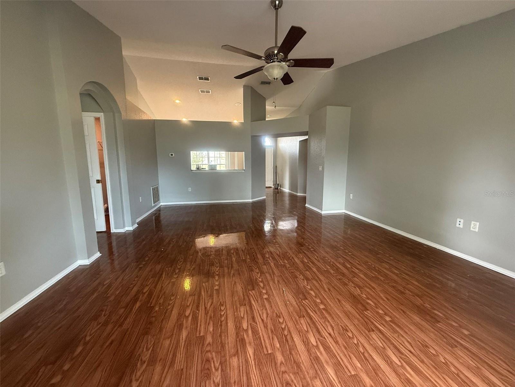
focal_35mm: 14
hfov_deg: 102.1
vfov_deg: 85.7
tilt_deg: -7.4
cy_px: 194
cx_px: 258
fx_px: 208
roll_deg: -0.1
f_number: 2.2
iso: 400
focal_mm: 2.22
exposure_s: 1/64
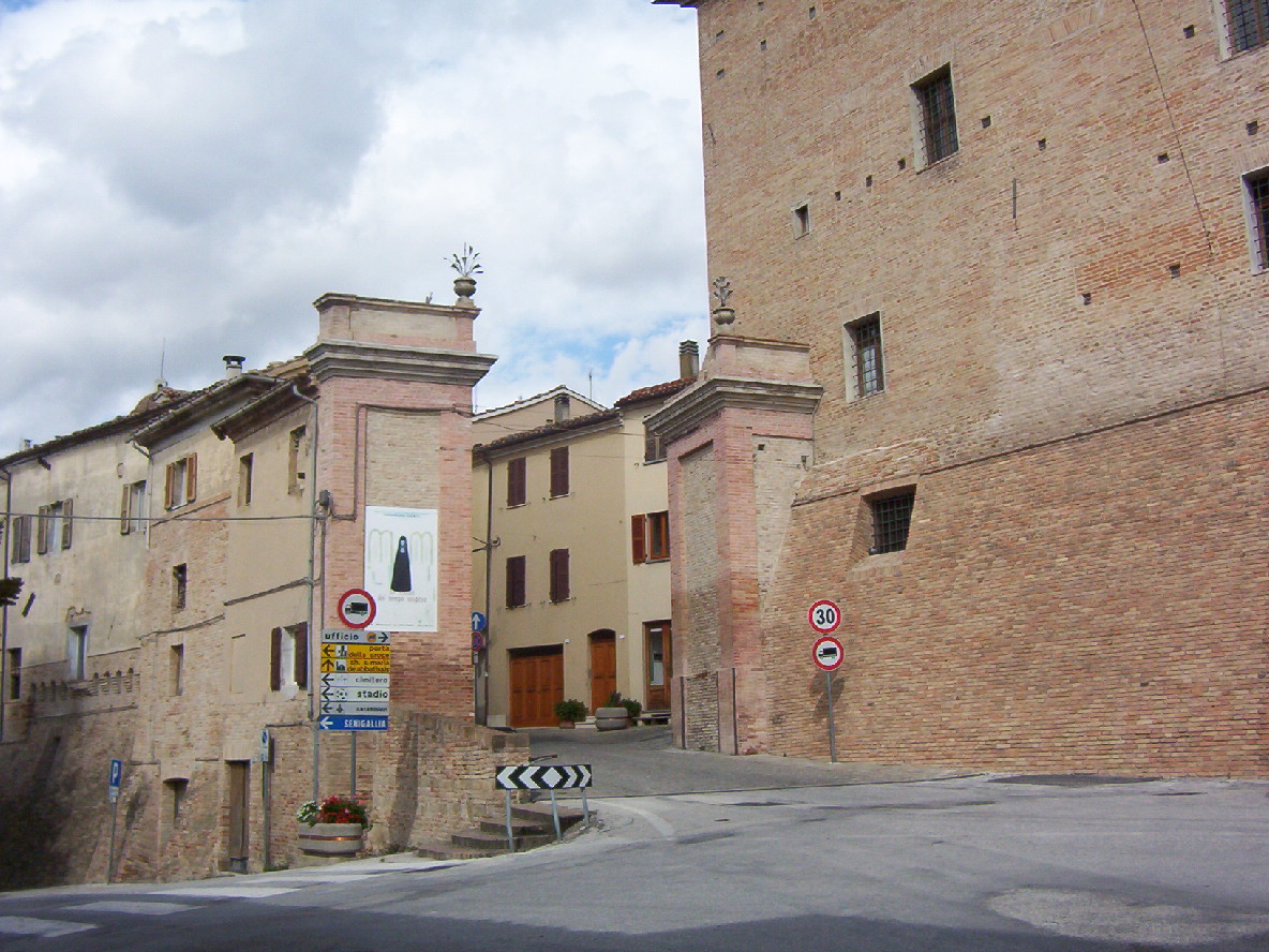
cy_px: 476
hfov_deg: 51.4
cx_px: 634
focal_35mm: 36
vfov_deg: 39.7
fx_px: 1320
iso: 100
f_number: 5.24
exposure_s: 1/855
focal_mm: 5.54
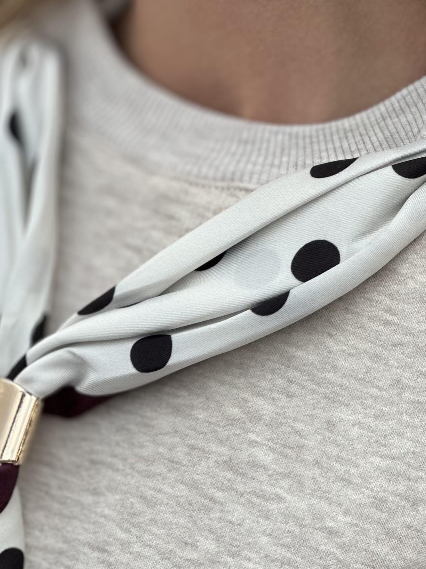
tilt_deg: -14.2
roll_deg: -2.9
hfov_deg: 8.1
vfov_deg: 10.9
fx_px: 2987
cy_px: 241
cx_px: 337
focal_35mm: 182
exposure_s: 1/121
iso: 32
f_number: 2.8
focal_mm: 9
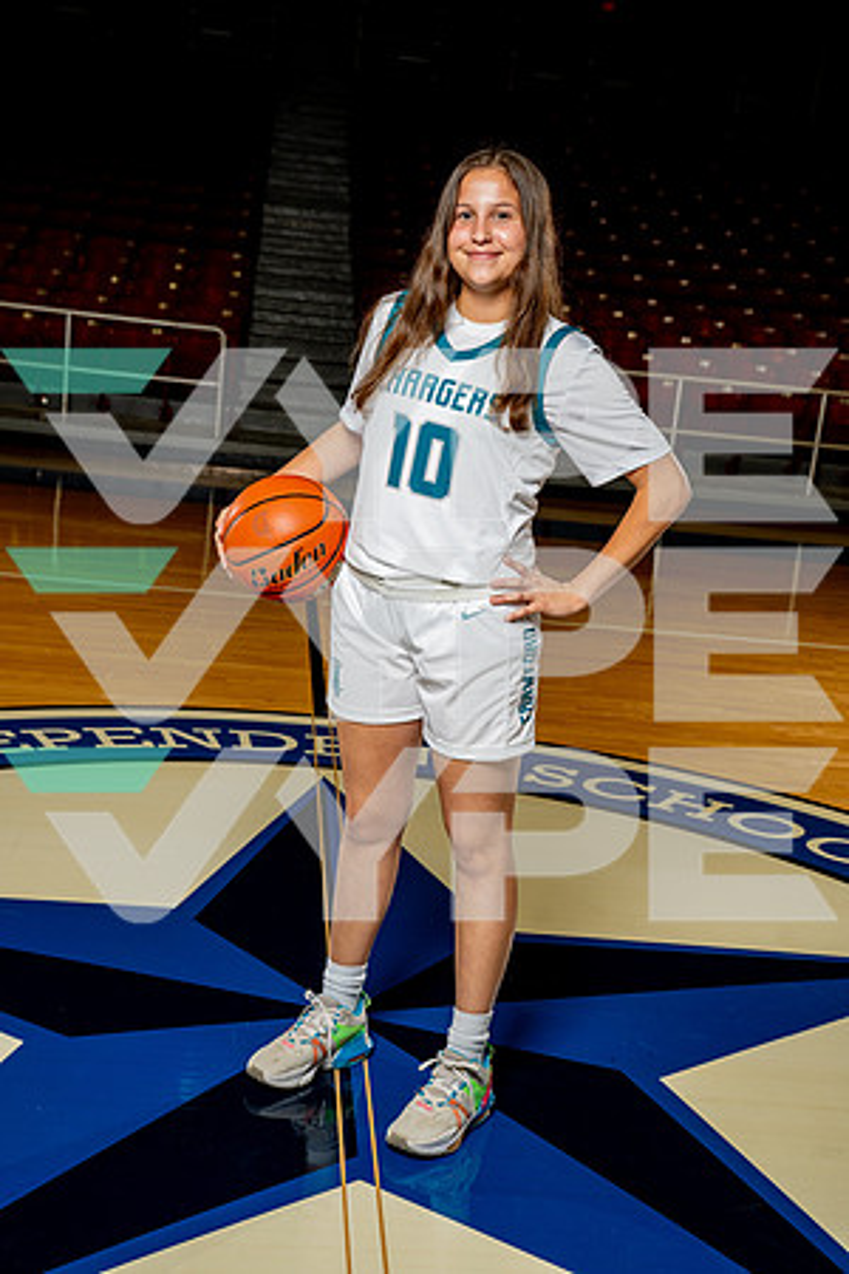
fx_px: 1662
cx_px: 424
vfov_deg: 41.9
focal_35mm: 47
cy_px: 637
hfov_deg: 28.6
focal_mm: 47
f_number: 5.6
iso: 640
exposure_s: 1/250
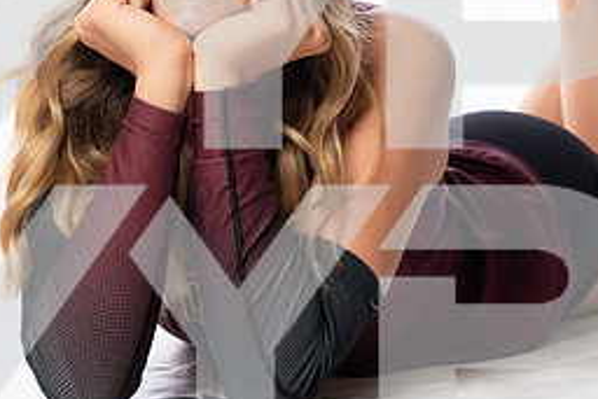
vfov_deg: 10.6
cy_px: 27
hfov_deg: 15.9
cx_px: 341
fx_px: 2144
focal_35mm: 129
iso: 640
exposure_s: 1/250
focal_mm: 57
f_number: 8
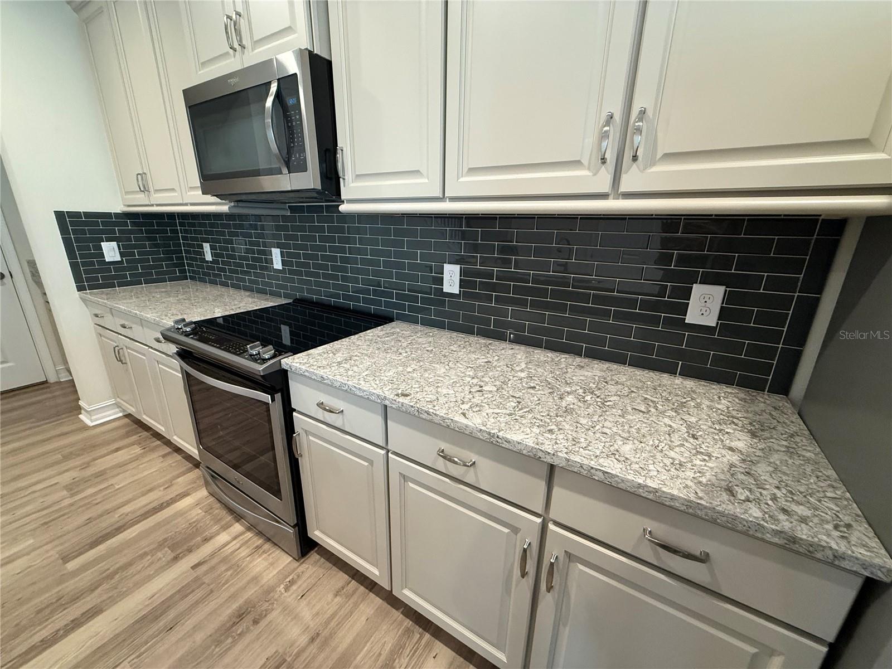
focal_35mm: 14
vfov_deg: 85.7
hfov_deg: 102.1
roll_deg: -1.5
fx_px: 361
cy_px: 334
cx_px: 446
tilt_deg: -17.5
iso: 400
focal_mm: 2.22
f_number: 2.2
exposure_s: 1/60
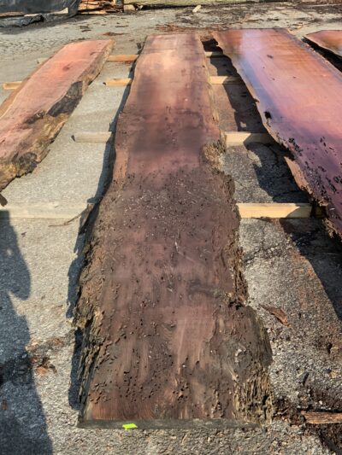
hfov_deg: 48.2
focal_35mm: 29
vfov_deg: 61.6
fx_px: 382
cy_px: 228
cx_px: 171
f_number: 1.8
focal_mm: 3
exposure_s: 1/642
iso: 16
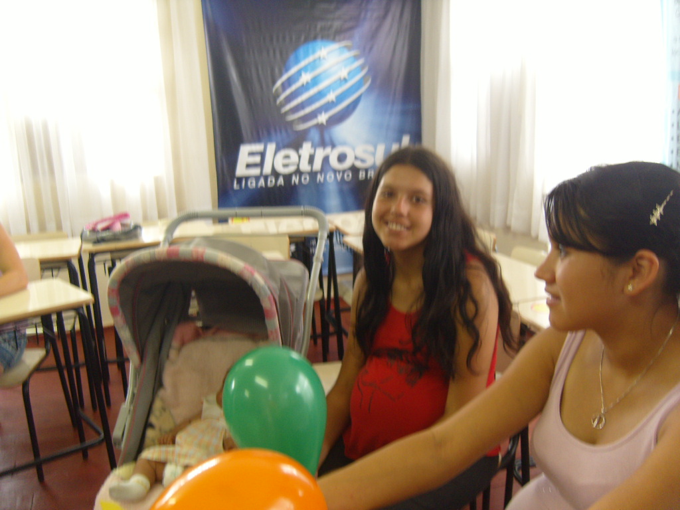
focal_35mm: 35
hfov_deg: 52.6
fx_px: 688
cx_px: 340
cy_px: 255
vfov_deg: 40.7
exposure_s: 1/30
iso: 166
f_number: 2.8
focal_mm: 7.4
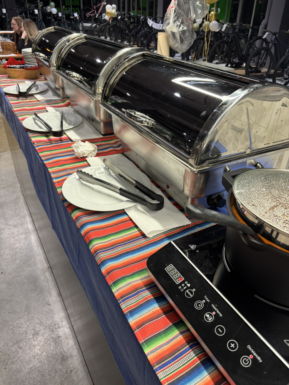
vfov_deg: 67.3
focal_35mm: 26
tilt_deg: -32.8
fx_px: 289
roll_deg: -3.0
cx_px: 144
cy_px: 192
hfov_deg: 53.1
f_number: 1.6
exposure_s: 1/62
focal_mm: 5.96
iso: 125
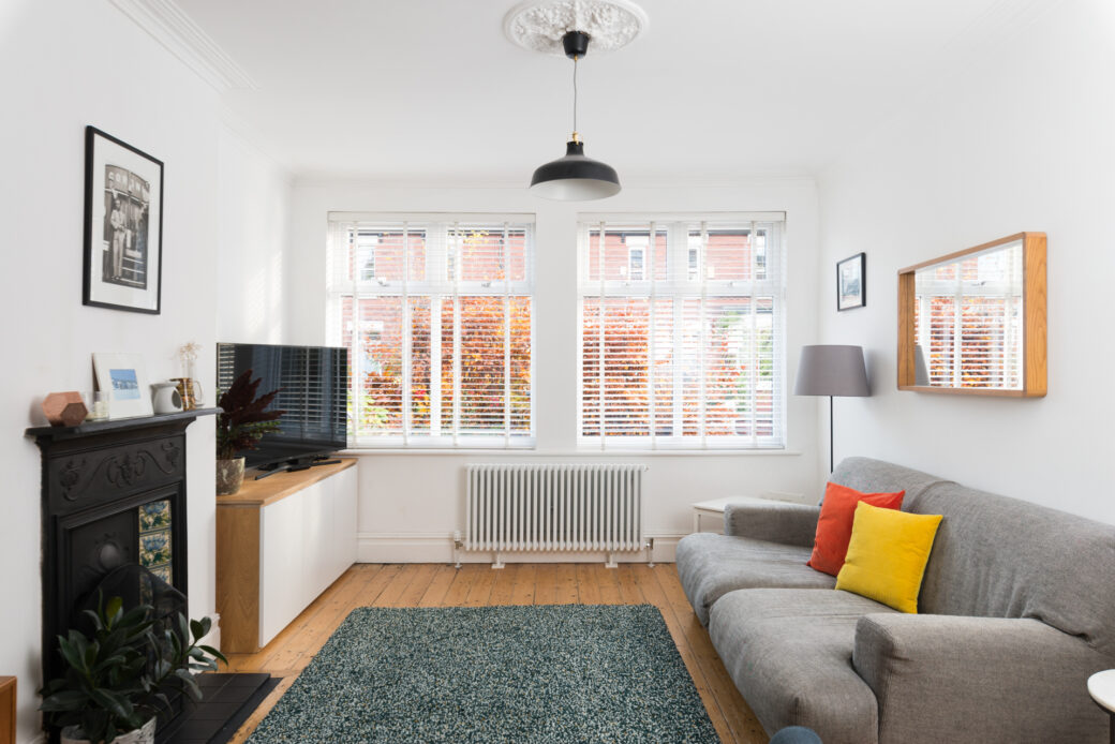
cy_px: 372
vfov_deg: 53.2
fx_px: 743
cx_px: 558
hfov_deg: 73.7
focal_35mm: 24
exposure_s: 1/13
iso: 200
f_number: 8
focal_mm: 24
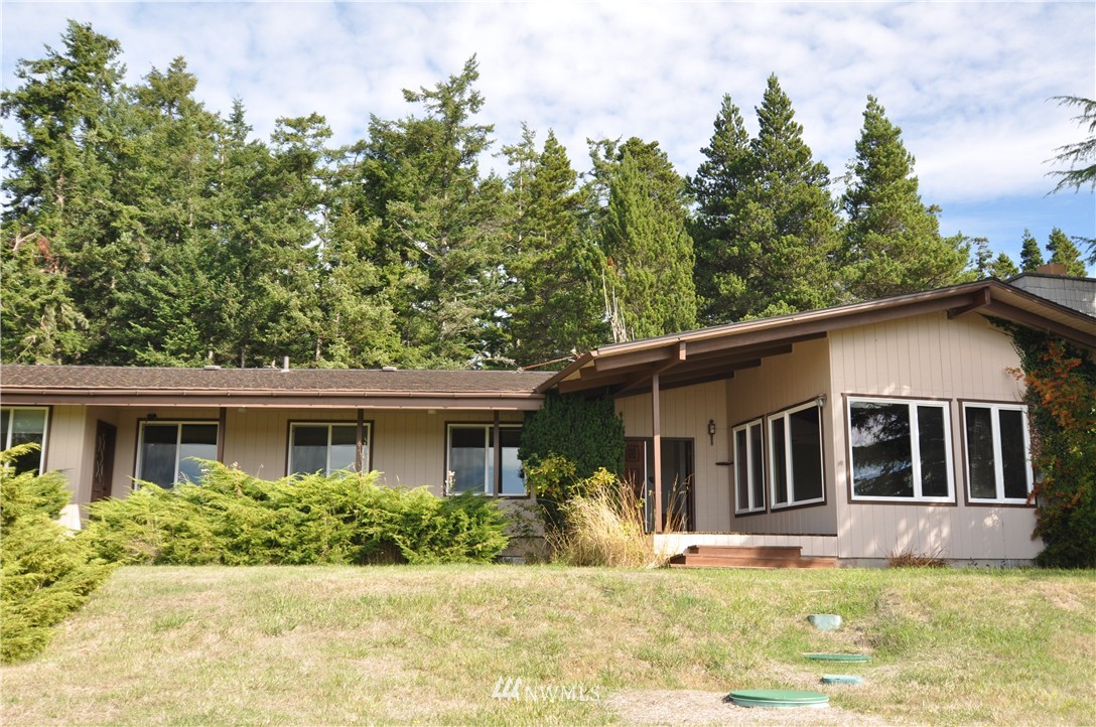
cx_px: 548
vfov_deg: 36.8
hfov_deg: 53.2
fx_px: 1094
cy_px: 364
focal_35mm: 36
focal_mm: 24
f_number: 5.6
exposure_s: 1/125
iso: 200
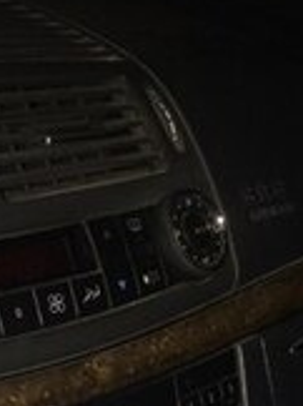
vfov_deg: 20.8
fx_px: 1041
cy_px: 466
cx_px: 130
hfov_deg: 16.5
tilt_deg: -29.6
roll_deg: -1.9
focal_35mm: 89
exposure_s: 1/17
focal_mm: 4.15
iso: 50
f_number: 2.2
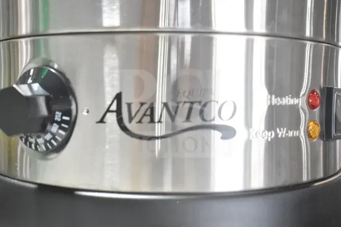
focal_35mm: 45
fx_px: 426
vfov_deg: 29.9
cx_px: 170
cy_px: 114
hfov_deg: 43.6
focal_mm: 30
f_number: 5.6
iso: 1600
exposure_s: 1/125
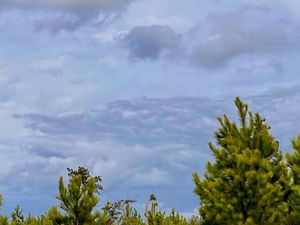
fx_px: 754
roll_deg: +1.8
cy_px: 95
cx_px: 109
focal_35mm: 87
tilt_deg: +11.2
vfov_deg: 17.0
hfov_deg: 22.4
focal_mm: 5.1
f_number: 1.6
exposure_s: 1/6173
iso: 50
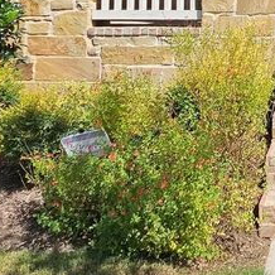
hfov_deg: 28.0
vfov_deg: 29.0
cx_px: 324
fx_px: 485
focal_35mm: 54
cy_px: -16
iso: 50
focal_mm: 2.2
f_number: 2.2
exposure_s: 1/2851
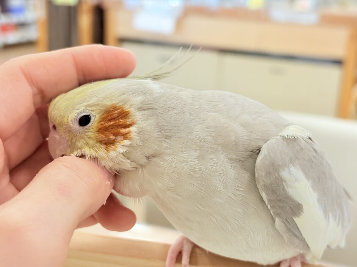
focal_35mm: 52
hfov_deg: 36.8
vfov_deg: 28.0
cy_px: 134
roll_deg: -1.8
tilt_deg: -15.2
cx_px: 178
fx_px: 536
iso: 125
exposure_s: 1/100
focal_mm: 5.96
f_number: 1.6
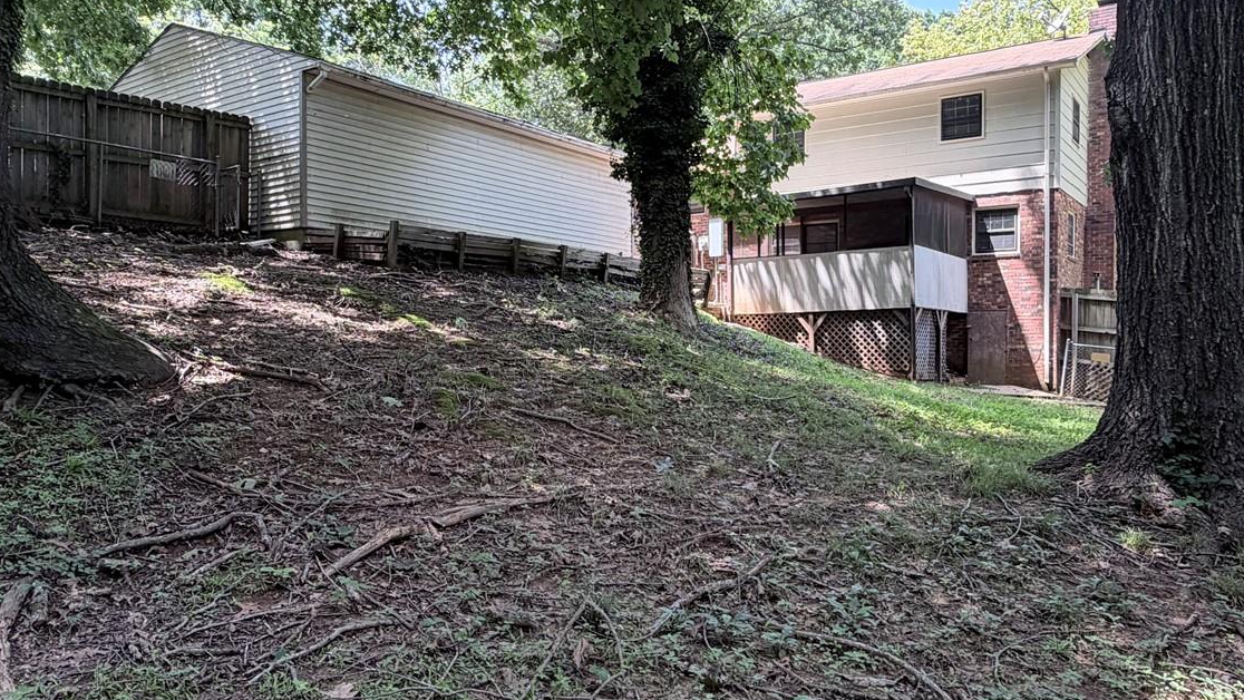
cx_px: 629
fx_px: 924
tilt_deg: -0.4
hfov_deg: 67.9
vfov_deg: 41.5
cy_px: 353
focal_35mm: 28
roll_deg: -0.4
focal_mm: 2.22
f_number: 2.2
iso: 64
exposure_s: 1/121
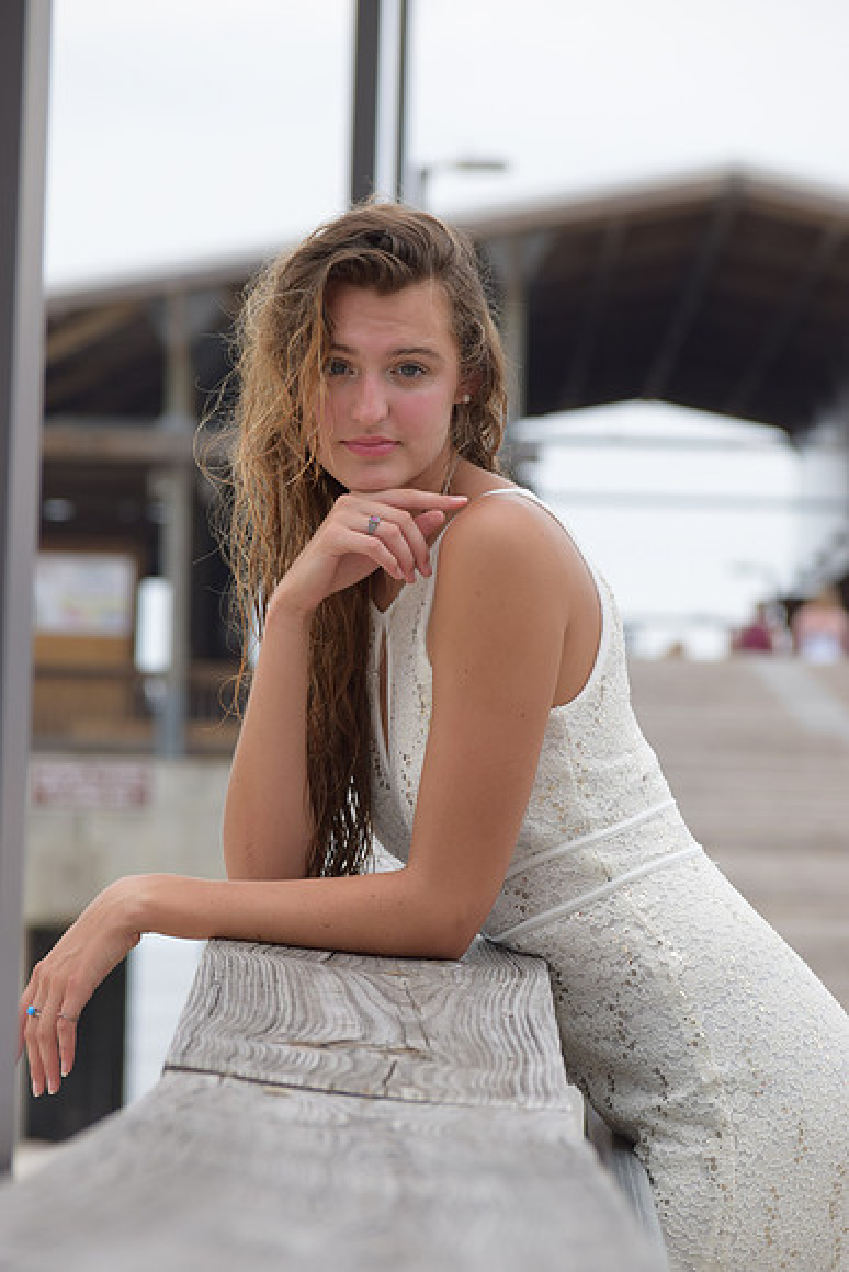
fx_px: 6628
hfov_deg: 7.3
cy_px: 636
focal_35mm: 188
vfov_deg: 11.0
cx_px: 424
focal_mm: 125
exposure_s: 1/250
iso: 200
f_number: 6.3
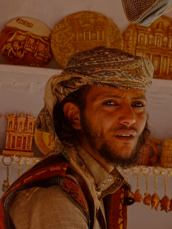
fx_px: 2650
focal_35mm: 400
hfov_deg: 3.7
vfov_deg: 5.0
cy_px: 114
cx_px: 86
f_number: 6.3
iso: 400
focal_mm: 71.4
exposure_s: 1/60
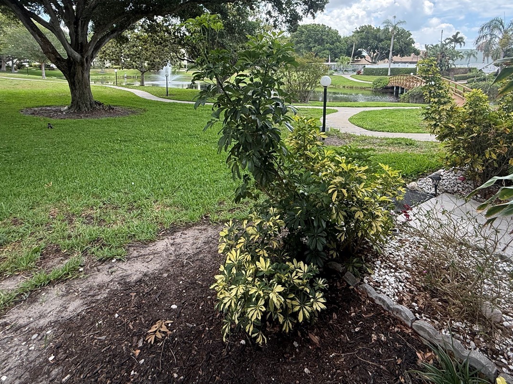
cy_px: 109
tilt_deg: -8.2
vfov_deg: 60.9
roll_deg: -0.8
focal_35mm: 21
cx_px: 260
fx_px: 311
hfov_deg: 79.0
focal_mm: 2.22
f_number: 2.2
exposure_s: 1/277
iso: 64
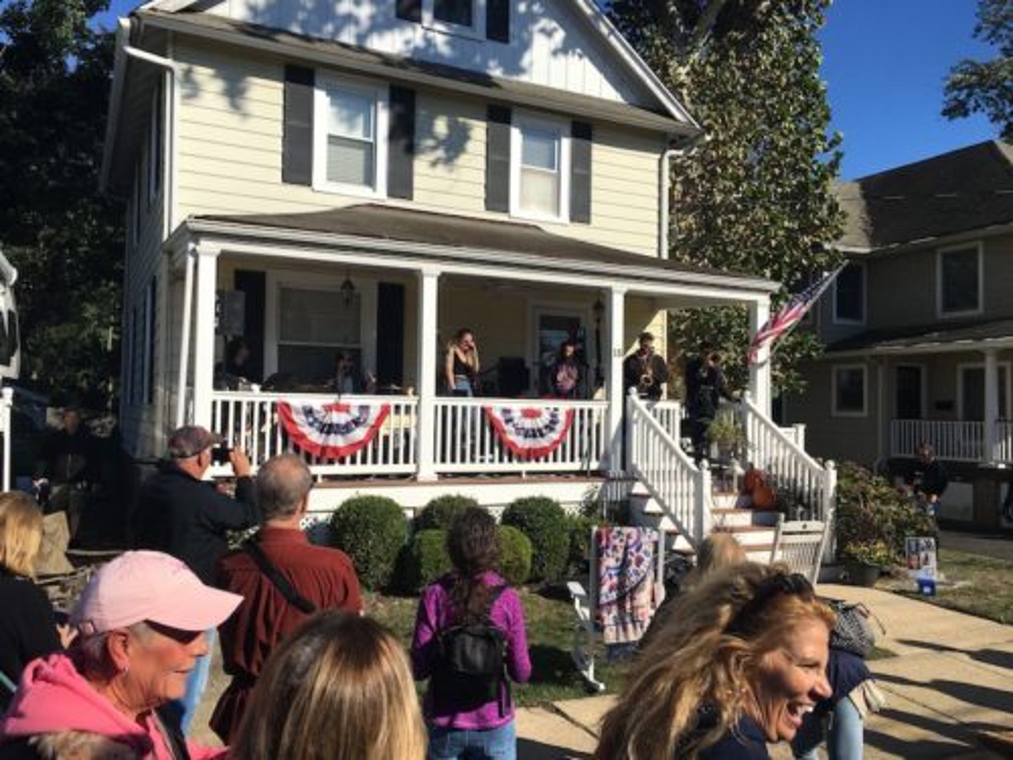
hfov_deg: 61.7
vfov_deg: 48.2
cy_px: 380
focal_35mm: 29
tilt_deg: +1.6
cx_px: 506
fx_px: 849
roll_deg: -1.1
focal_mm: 4.15
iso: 25
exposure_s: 1/2849
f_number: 2.2
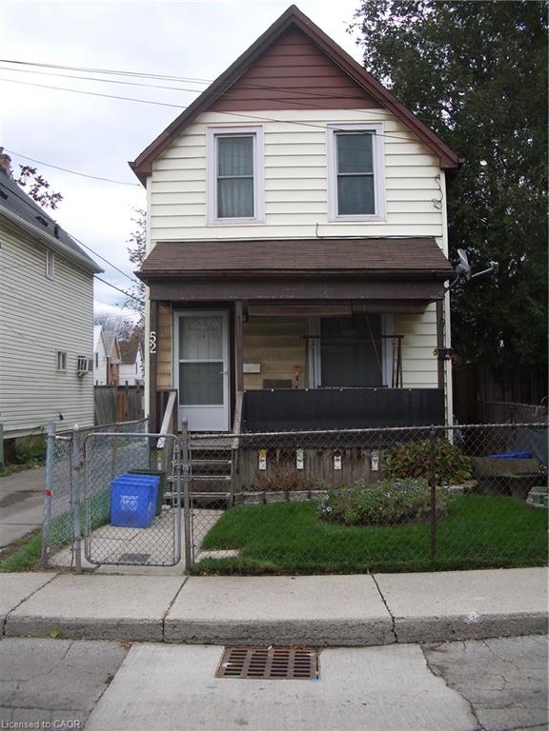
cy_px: 366
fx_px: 740
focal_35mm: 35
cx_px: 274
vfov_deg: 52.6
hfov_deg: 40.7
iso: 80
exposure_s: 1/200
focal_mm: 5.8
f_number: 2.6
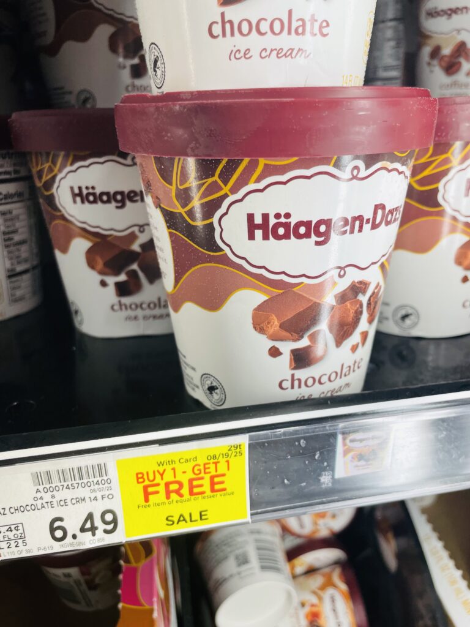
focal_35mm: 26
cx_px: 235
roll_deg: +2.3
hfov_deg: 53.1
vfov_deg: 67.3
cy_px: 314
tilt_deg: -19.9
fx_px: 471
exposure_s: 1/120
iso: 50
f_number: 1.6
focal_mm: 4.2
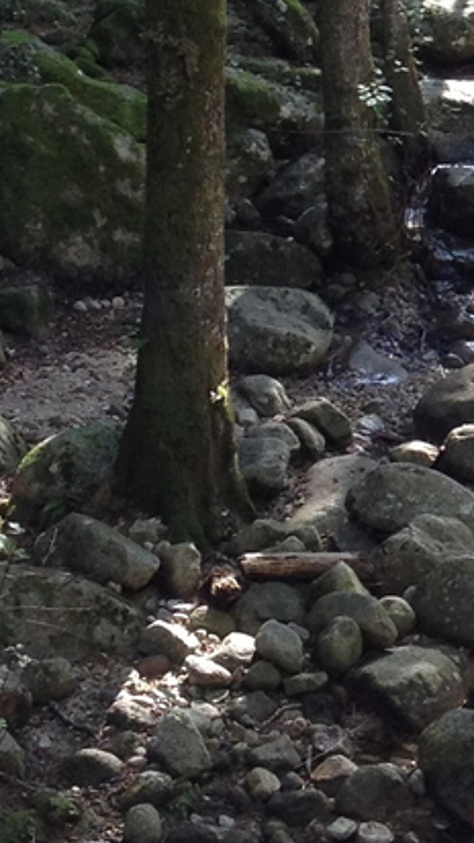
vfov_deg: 14.3
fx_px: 3304
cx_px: 701
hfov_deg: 8.0
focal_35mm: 148
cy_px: 0
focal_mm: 4.28
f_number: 2.4
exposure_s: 1/60
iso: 64
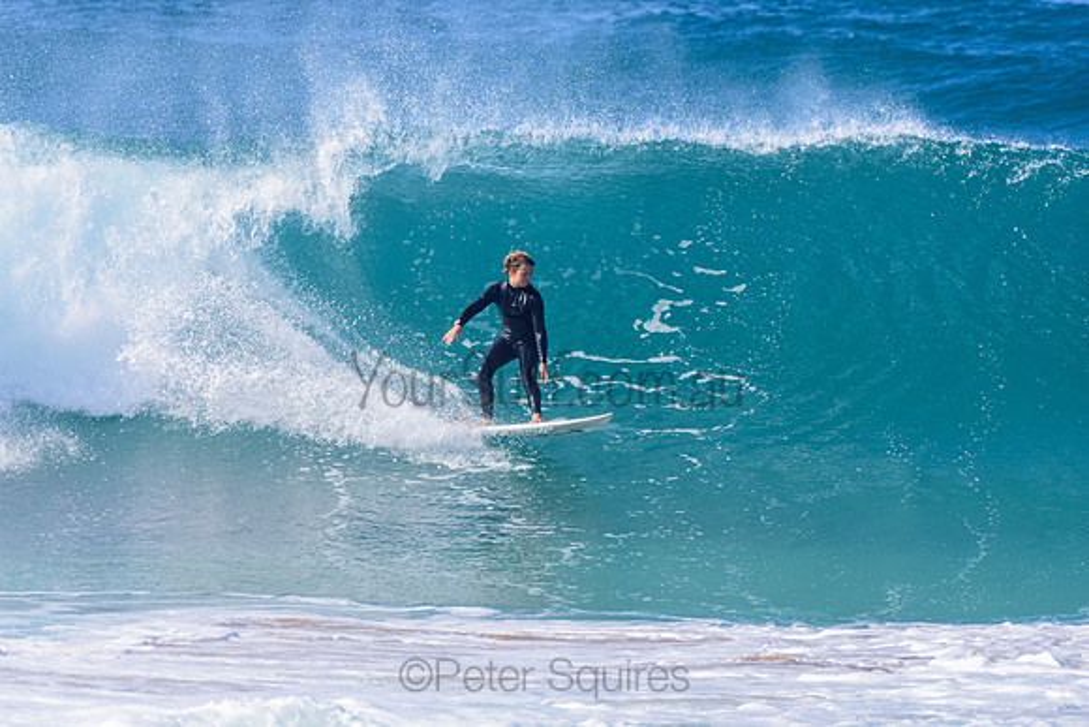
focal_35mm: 750
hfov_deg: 2.7
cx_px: 544
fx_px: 22692
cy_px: 364
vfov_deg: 1.8
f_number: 5.6
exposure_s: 1/2000
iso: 400
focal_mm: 500
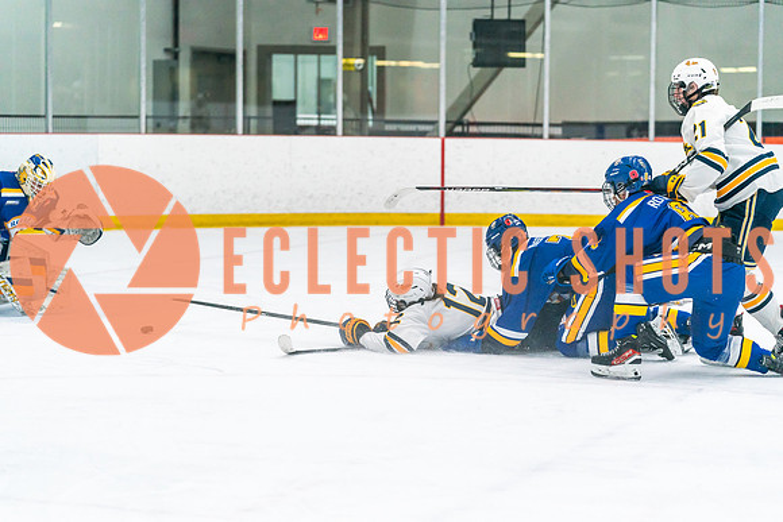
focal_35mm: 101
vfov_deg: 13.6
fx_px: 2197
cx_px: 392
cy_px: 261
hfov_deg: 20.2
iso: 3200
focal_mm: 101
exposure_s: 1/1250
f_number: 2.8
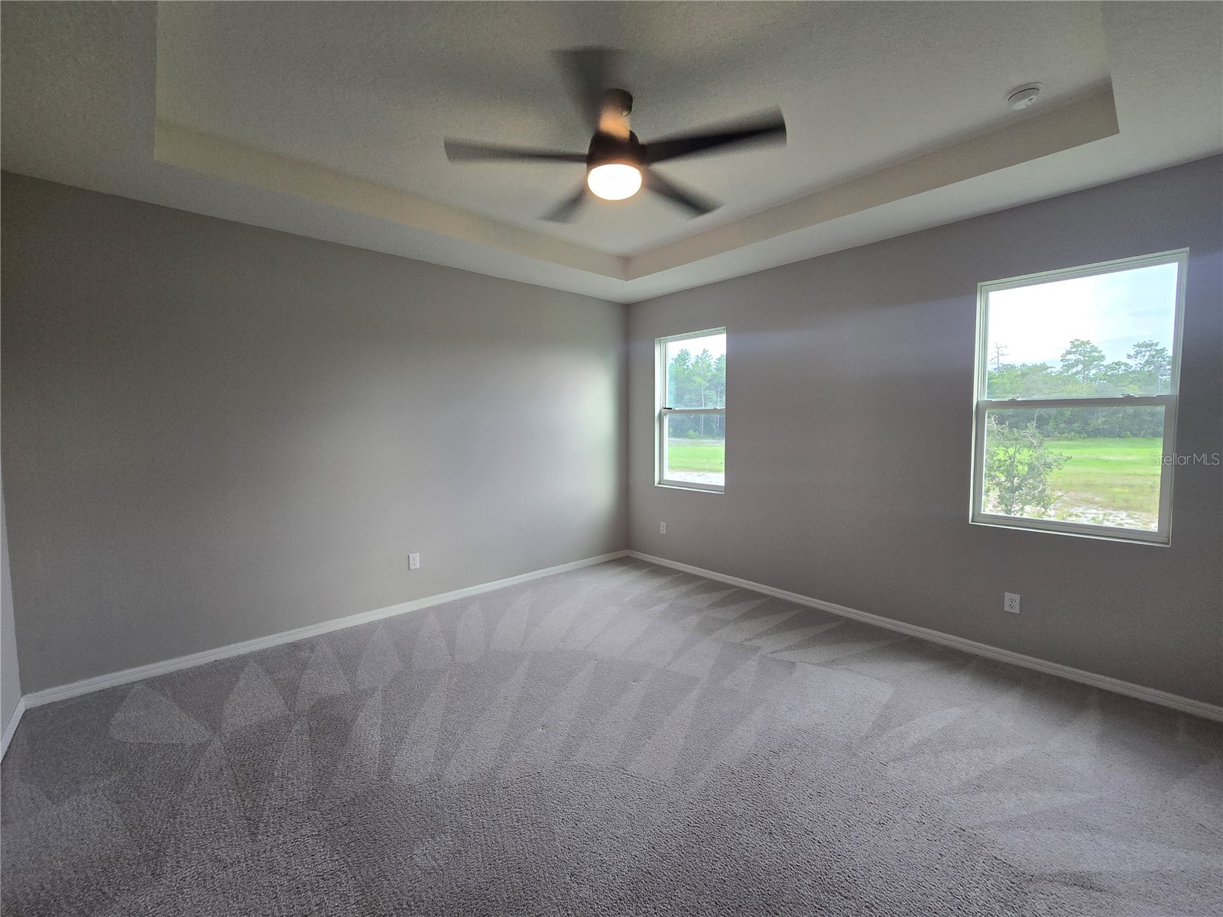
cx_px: 612
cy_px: 458
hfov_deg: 106.2
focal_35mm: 13
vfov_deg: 89.9
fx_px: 459
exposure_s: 1/60
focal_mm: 2.2
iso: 80
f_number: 2.2
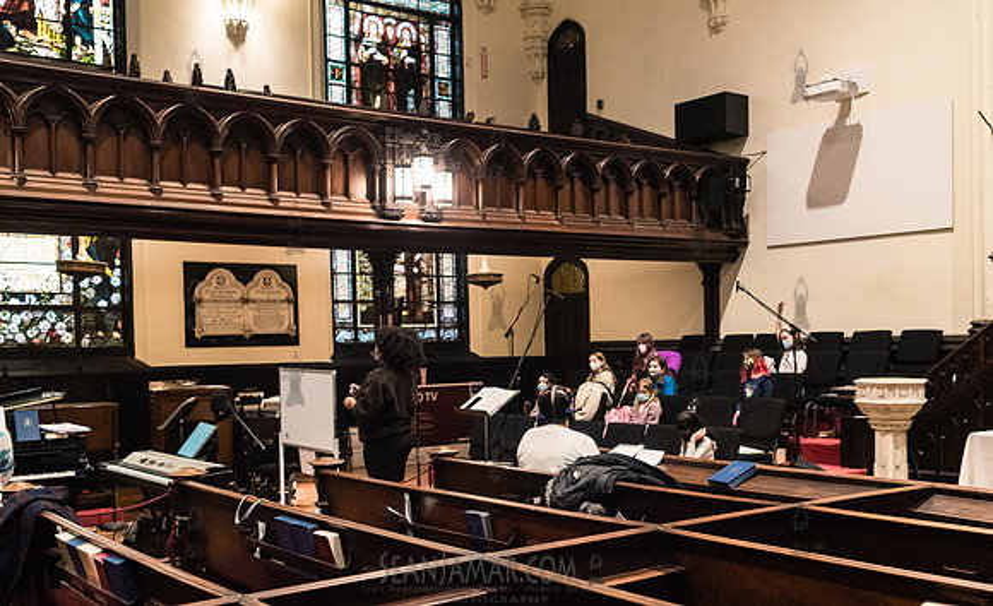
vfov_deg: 32.5
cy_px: 355
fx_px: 1036
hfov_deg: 51.1
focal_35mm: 39
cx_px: 533
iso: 4000
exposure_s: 1/160
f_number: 4
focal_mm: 35
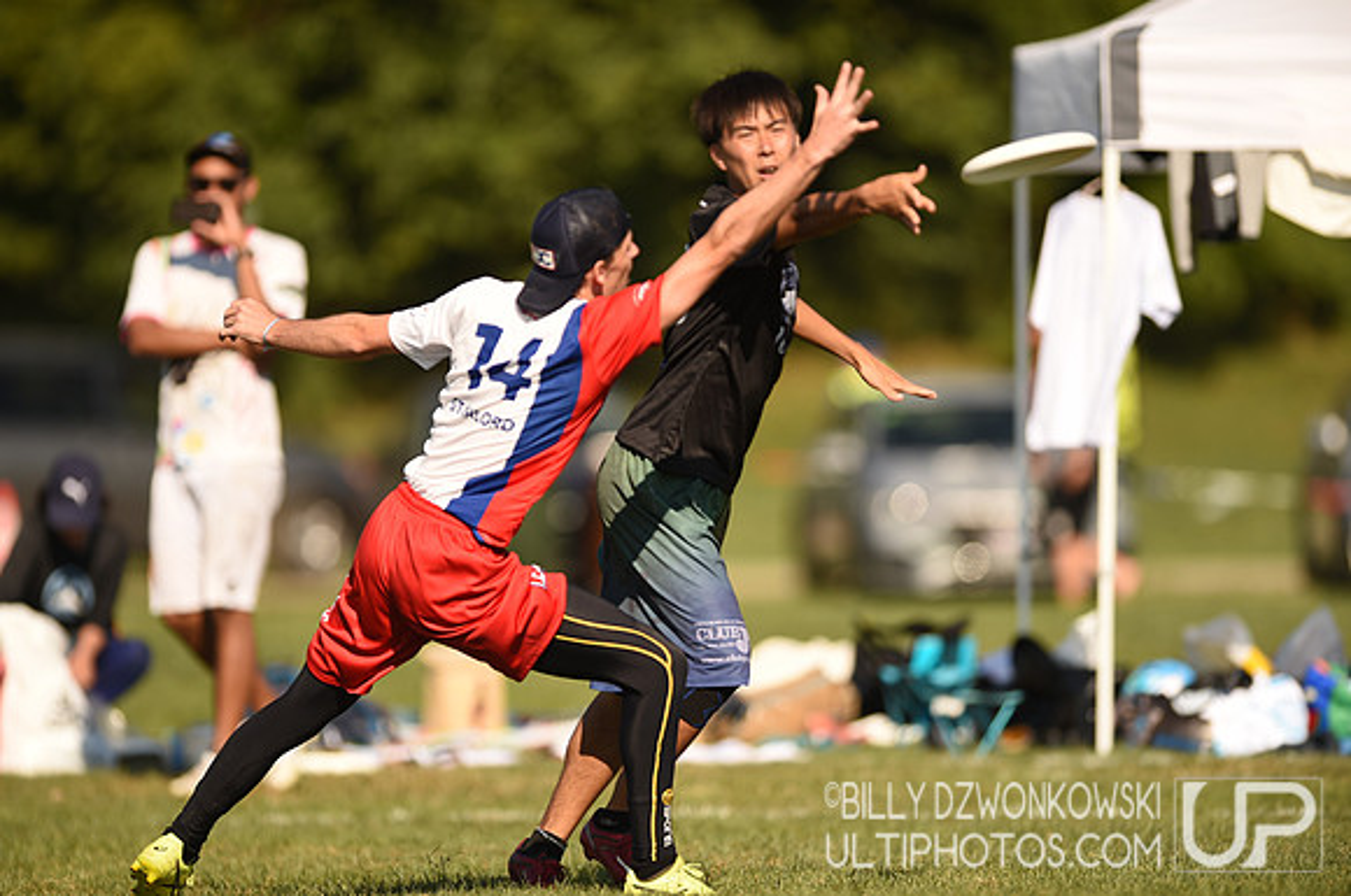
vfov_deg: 3.4
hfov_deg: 5.2
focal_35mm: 400
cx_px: 676
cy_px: 448
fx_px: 14990
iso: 100
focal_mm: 400
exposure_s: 1/2000
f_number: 3.2
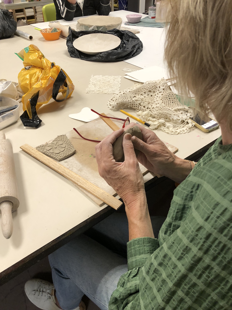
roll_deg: +1.6
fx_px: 250
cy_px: 155
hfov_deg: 49.7
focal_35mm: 28
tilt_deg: -38.4
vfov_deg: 63.4
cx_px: 116
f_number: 1.8
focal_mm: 4
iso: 32
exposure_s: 1/33
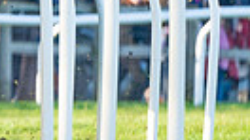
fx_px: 7776
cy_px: -65
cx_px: -325
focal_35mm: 1174
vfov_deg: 1.0
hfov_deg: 1.8
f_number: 3.5
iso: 320
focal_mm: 200
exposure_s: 1/1250
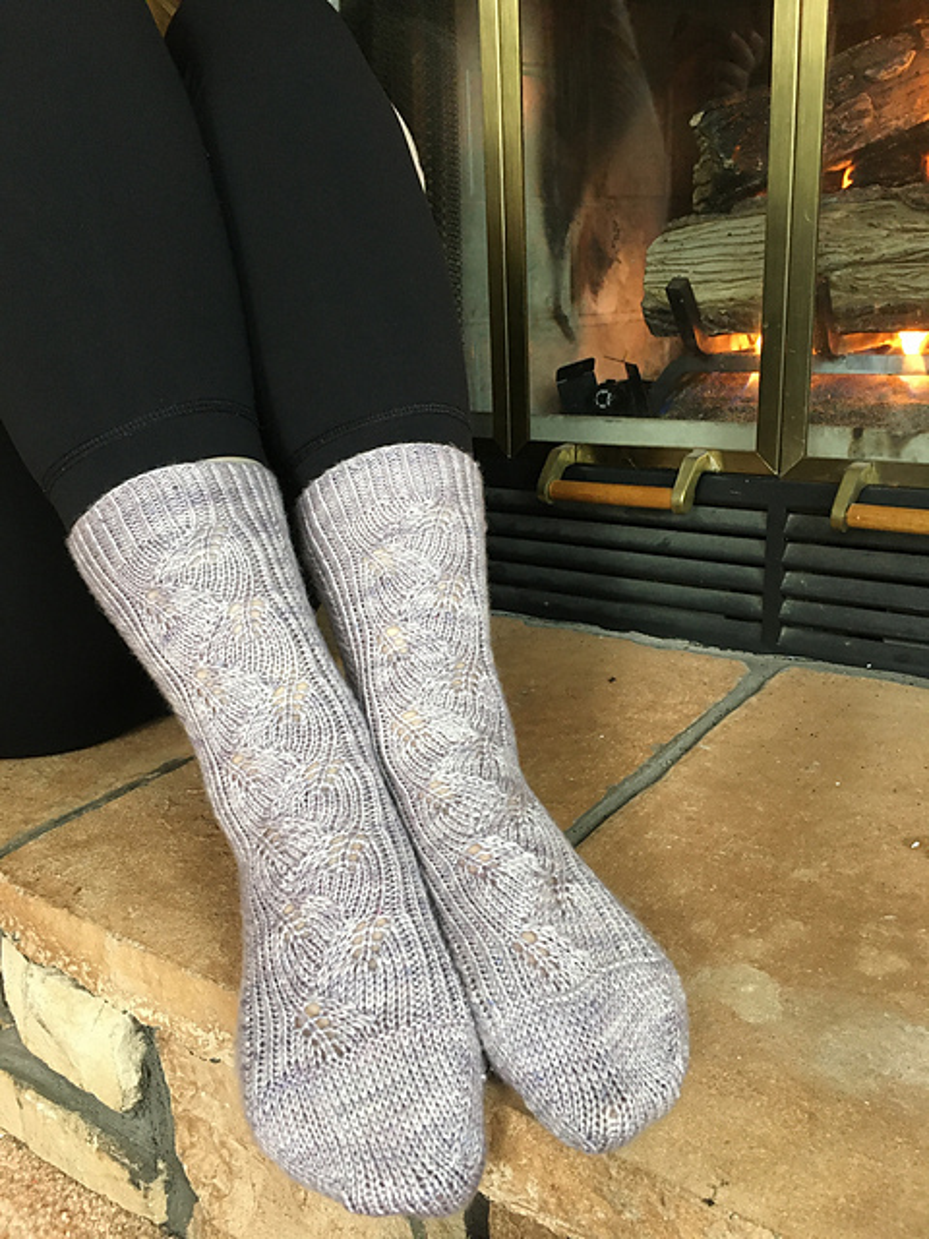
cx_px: 464
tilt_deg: -17.2
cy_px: 620
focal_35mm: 29
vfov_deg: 61.7
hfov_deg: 48.2
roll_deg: +2.7
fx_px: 1038
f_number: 2.2
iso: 200
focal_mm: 4.15
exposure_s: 1/24
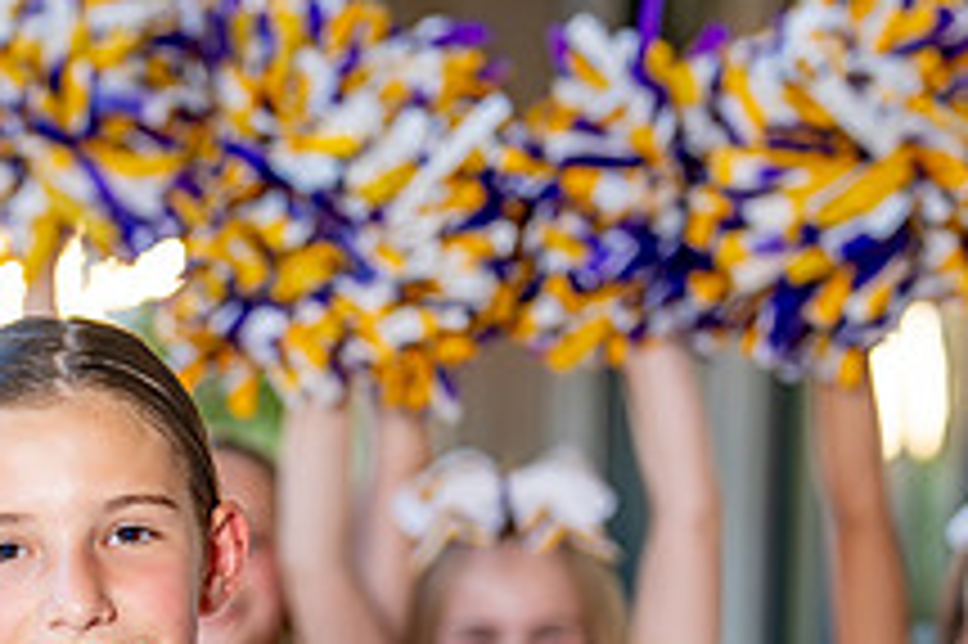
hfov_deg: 15.0
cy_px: 813
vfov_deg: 10.0
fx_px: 3627
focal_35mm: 135
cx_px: 27
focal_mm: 50
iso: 320
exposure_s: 1/400
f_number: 2
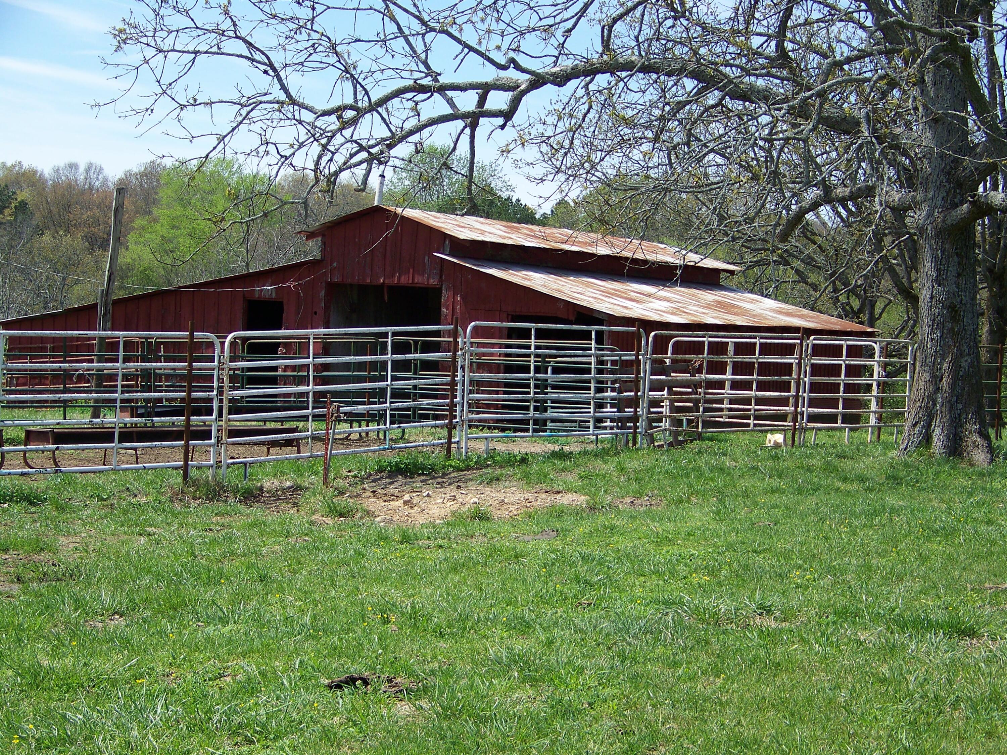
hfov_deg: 25.0
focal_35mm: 78
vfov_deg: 18.9
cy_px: 378
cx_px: 504
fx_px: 2269
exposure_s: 1/500
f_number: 3.2
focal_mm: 13.2
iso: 64
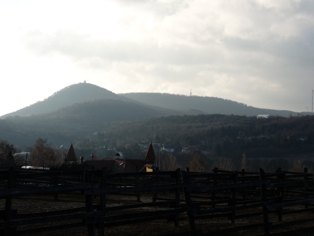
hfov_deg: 23.3
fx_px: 762
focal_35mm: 84
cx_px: 157
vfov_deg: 17.6
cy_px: 118
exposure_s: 1/400
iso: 100
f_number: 5.6
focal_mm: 14.9
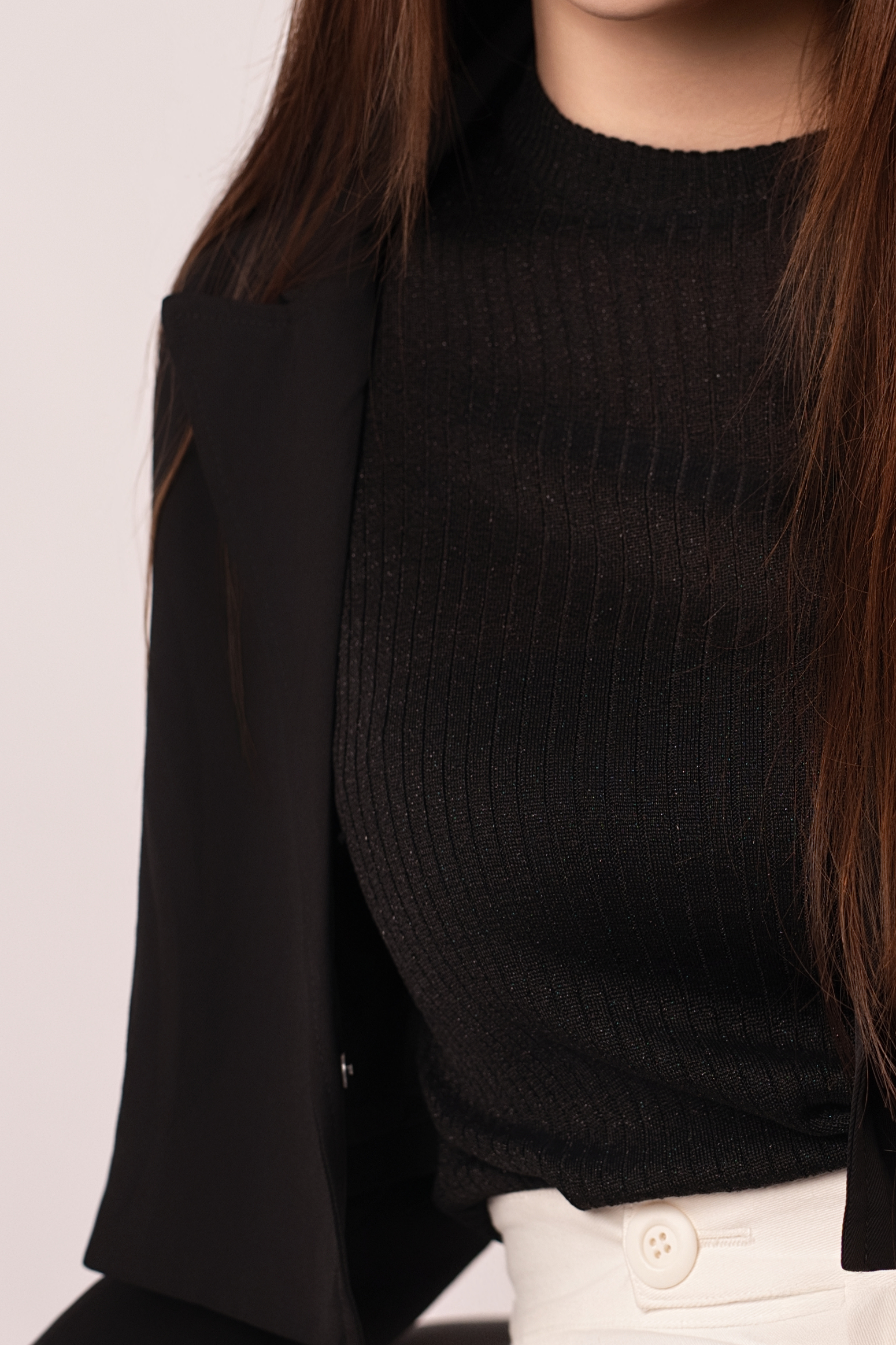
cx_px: 640
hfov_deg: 10.6
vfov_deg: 15.9
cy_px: 796
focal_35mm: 129
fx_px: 4817
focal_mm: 50
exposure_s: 1/160
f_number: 3.5
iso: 250
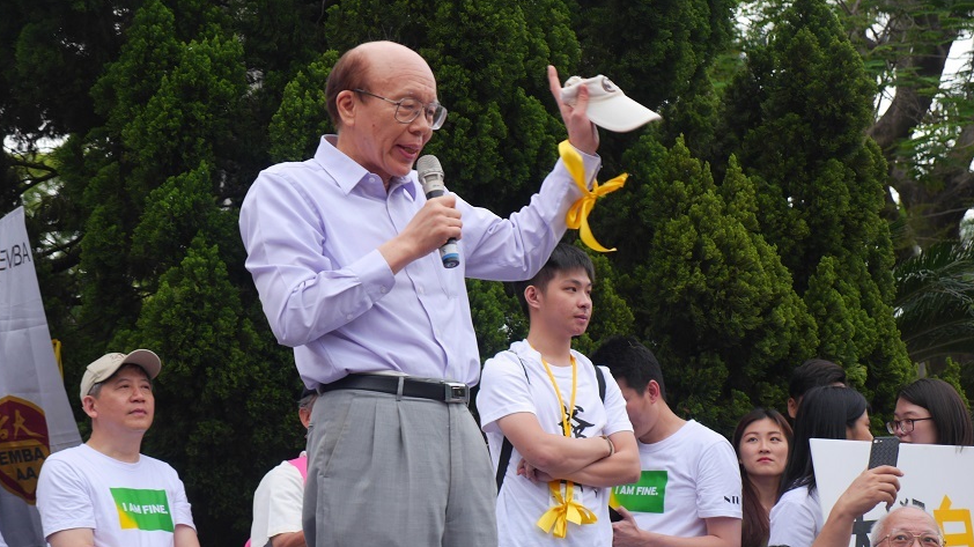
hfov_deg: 27.5
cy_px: 346
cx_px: 484
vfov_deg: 15.7
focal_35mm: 77
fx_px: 1988
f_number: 2.8
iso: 250
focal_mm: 35
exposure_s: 1/160
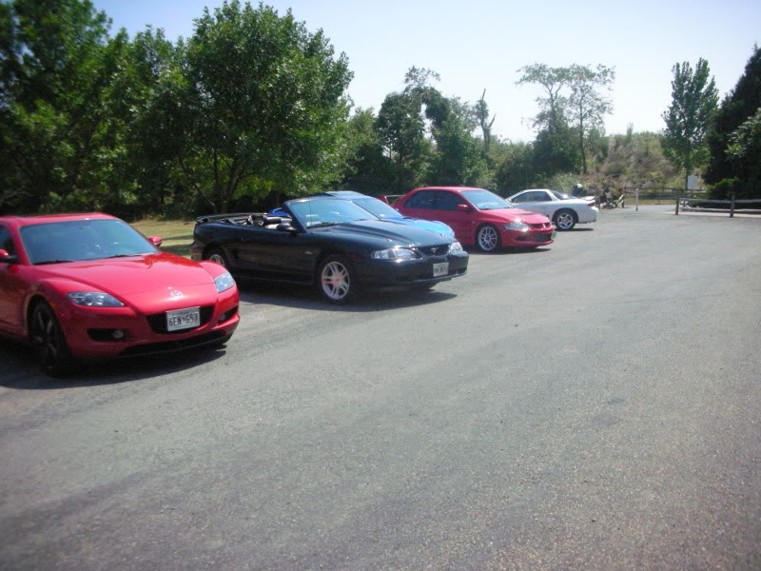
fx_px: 769
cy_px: 286
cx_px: 380
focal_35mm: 35
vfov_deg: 40.7
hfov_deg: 52.6
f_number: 8.5
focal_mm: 5.8
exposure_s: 1/500
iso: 400
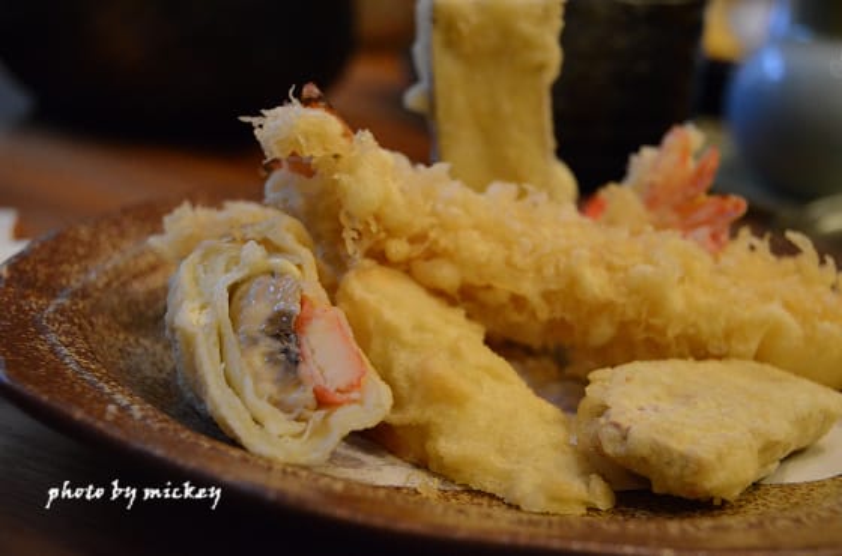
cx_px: 421
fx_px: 1924
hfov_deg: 24.7
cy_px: 278
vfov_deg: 16.5
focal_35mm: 82
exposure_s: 1/60
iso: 3200
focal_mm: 55
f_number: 4.8
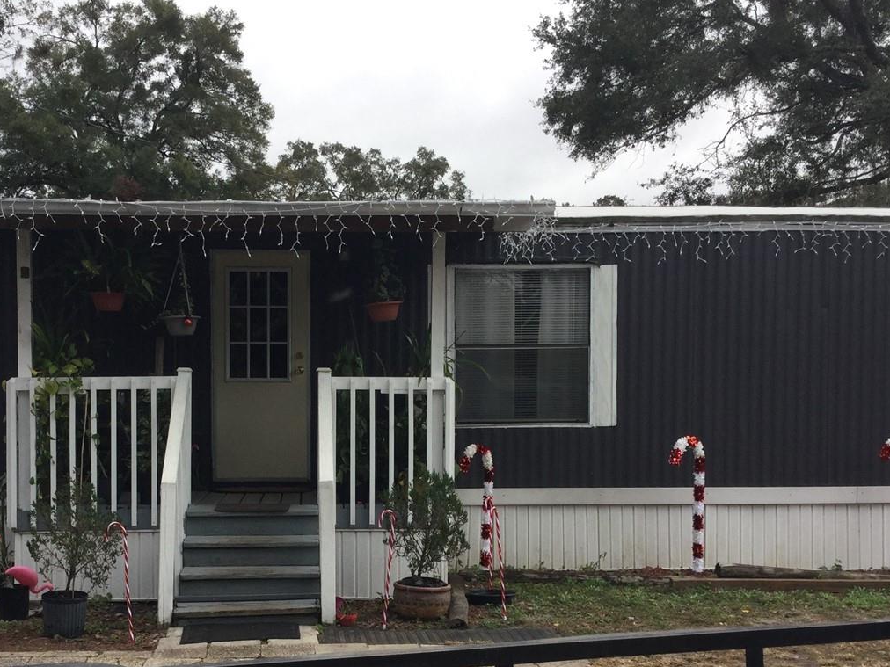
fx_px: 1260
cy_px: 464
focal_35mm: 49
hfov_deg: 38.8
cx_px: 361
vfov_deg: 29.4
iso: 25
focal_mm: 3.3
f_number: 2.4
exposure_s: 1/237
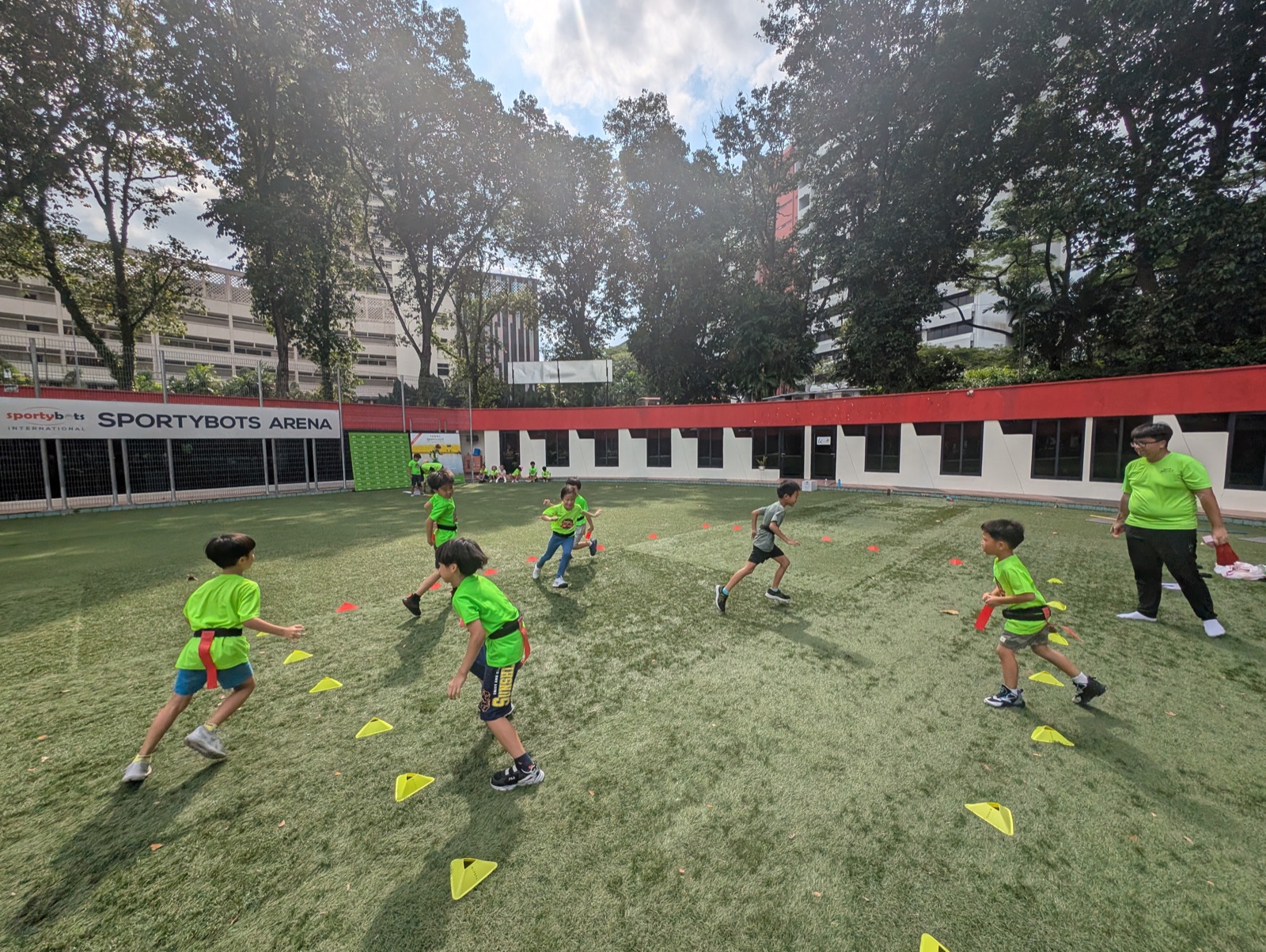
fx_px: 439
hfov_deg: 110.5
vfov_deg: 94.6
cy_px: 476
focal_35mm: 12
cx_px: 633
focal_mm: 2.23
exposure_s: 1/5435
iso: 40
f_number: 1.95
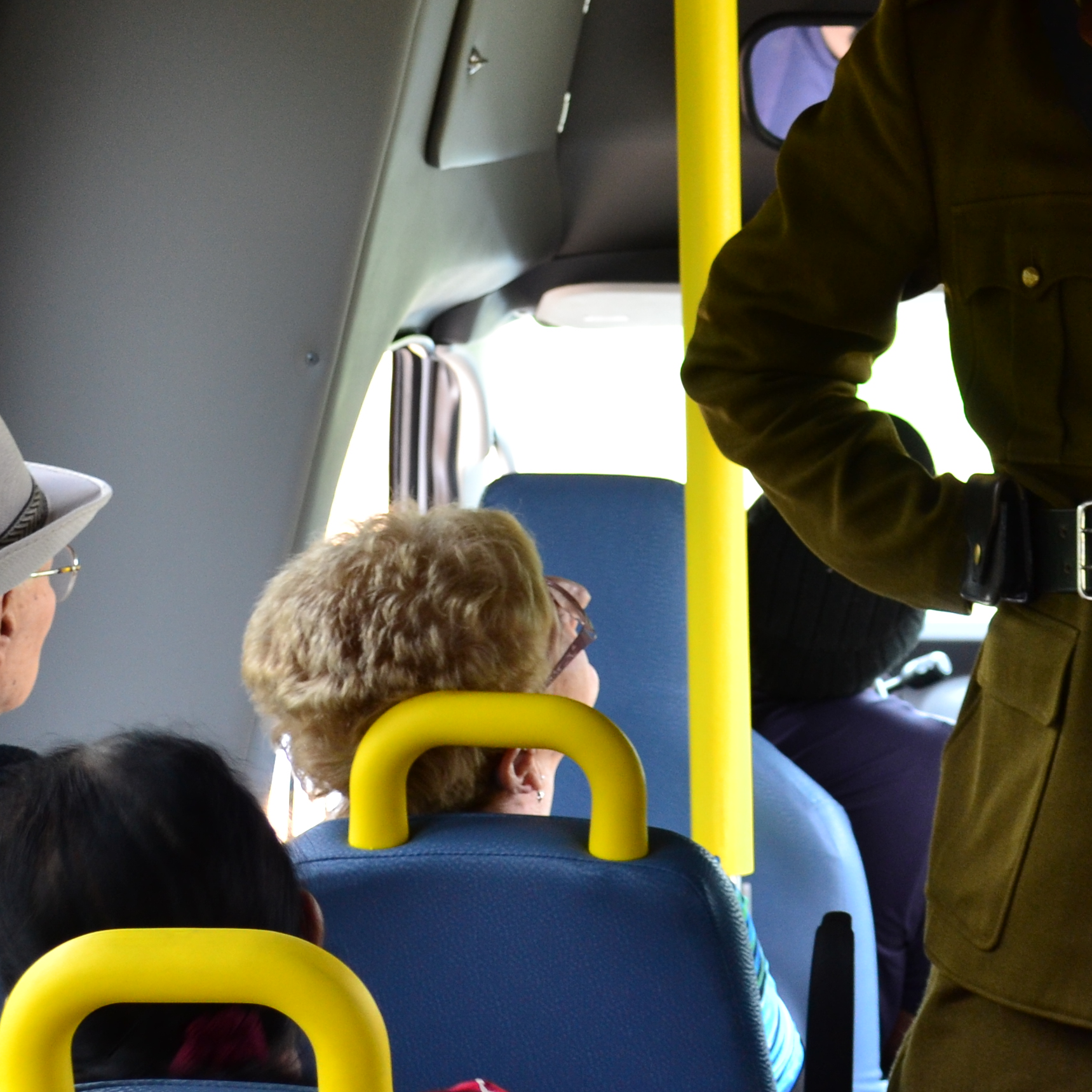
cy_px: 418
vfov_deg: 14.2
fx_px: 4390
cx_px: 1181
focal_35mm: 123
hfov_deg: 13.9
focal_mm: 36
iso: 400
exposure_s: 1/30
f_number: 5.6
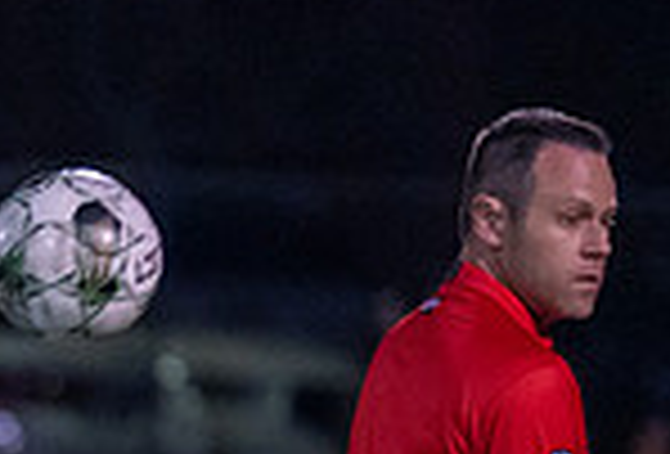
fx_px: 23102
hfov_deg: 1.7
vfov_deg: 1.1
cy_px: 756
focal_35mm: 1235
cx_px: -585
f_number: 2.8
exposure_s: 1/1000
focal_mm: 200
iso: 3200
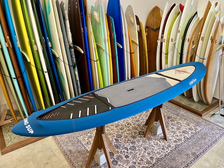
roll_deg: +1.8
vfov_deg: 53.1
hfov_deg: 67.3
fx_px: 168
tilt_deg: -23.1
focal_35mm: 26
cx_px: 112
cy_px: 84
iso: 125
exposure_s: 1/40
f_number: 1.8
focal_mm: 4.25
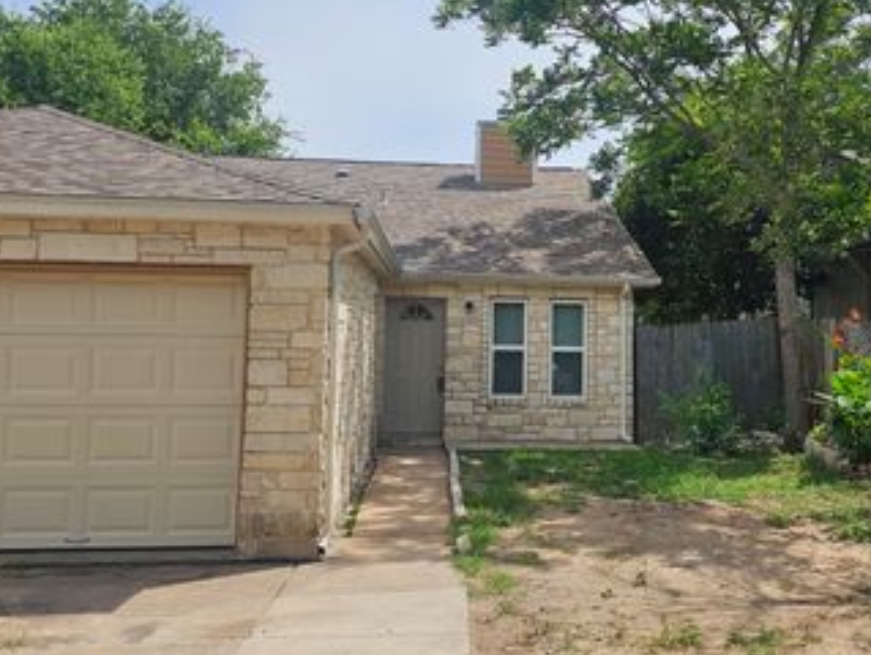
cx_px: 511
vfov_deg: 39.7
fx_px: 907
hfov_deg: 51.1
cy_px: 282
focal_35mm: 36
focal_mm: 6.3
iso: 10
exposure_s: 1/963
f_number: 1.7
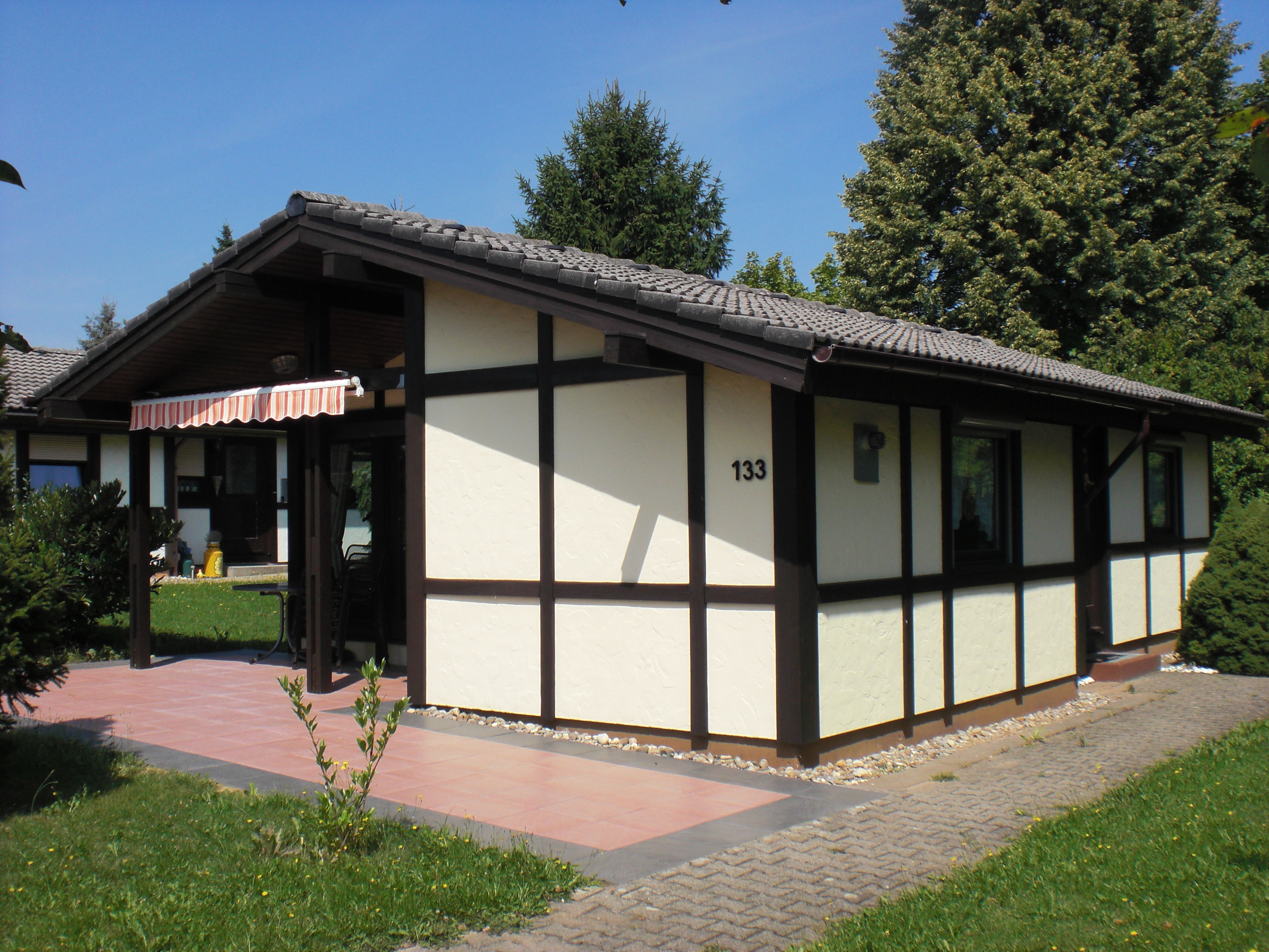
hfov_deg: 49.0
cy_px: 476
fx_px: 1393
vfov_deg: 37.7
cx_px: 634
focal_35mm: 38
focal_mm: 6.3
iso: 64
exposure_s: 1/500
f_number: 5.6
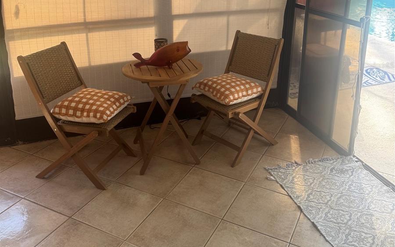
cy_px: 65
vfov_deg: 36.5
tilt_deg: -19.6
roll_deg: -0.5
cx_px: 198
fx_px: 366
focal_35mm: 34
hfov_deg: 56.7
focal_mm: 6.76
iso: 80
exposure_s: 1/121
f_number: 1.78
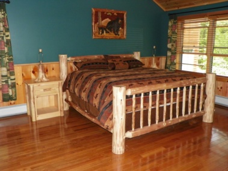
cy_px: 86
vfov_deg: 44.1
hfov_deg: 56.8
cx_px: 114
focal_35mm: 32
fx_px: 211
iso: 200
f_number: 2.8
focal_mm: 5.7
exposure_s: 1/125
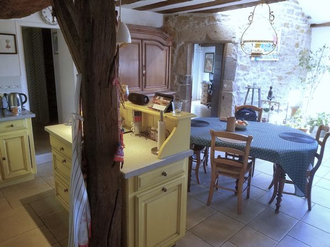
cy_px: 124
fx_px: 248
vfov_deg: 53.1
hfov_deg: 67.3
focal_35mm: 26
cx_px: 165
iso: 125
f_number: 1.7
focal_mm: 4.25
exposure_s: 1/50
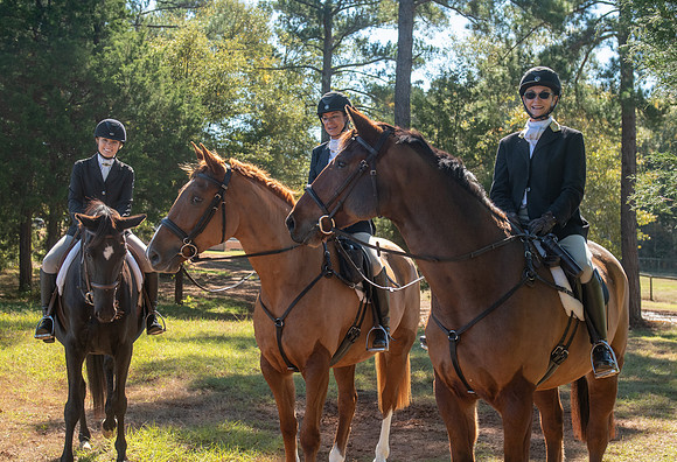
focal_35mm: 55
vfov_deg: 25.1
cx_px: 347
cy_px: 231
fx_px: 1040
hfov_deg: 36.1
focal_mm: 36
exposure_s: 1/200
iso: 400
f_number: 4
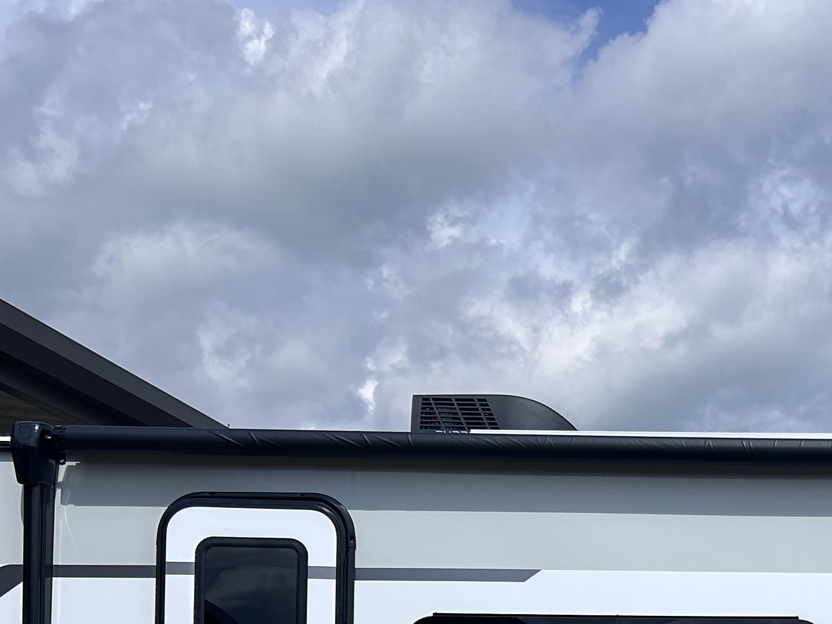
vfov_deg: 18.9
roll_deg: -0.3
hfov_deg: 24.9
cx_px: 898
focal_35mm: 73
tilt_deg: +2.5
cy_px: 779
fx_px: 1755
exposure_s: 1/9434
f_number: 1.5
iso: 50
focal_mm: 5.7
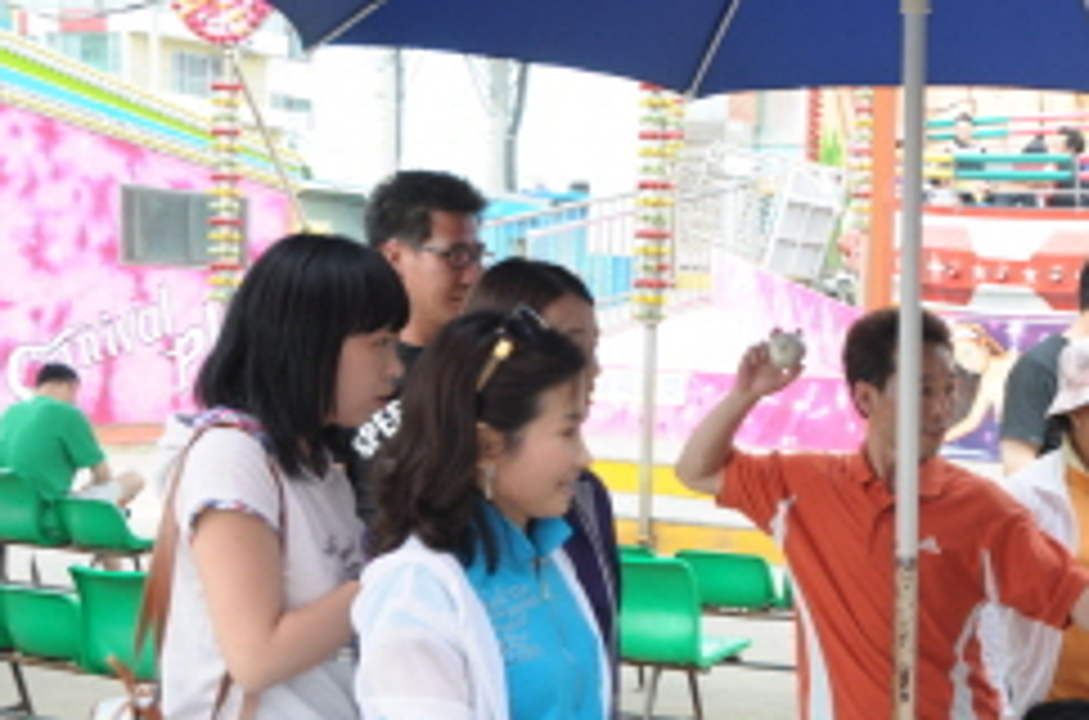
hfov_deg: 26.0
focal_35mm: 77
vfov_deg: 17.5
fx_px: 2318
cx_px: 846
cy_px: 556
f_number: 7.1
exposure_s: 1/125
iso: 200
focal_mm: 31
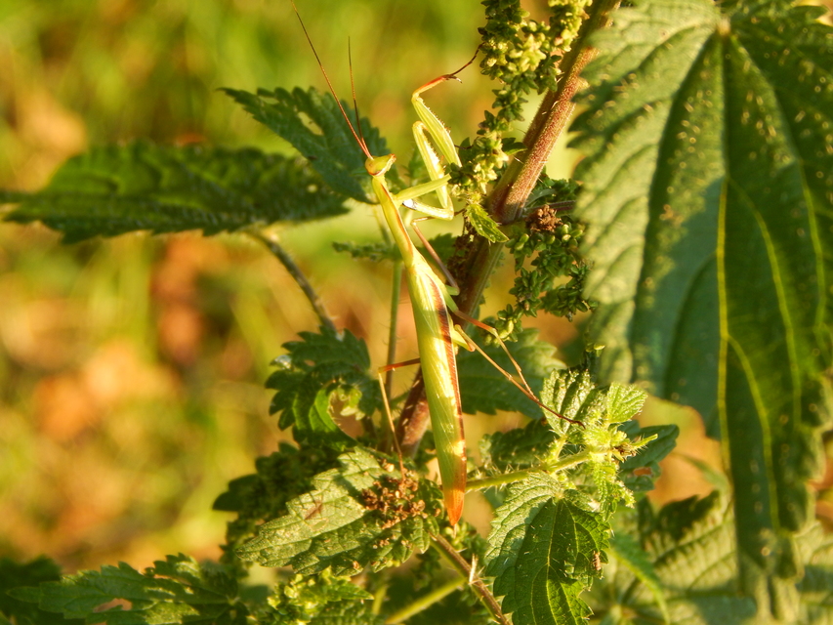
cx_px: 416
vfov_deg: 9.3
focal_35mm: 160
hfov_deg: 12.3
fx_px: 3851
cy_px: 312
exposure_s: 1/100
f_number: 5.1
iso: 125
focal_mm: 28.7
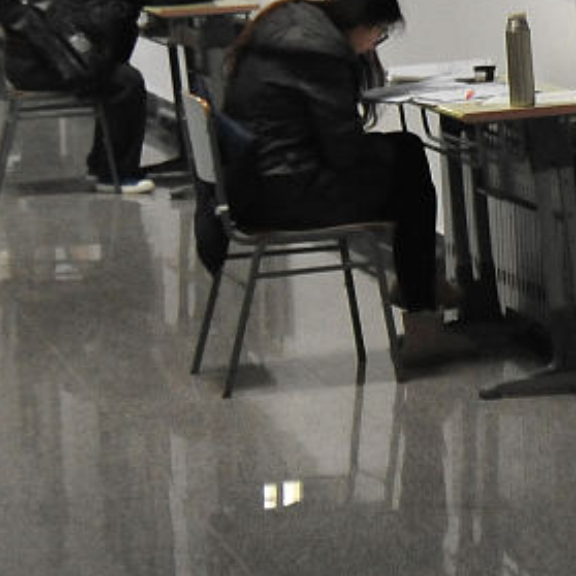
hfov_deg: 9.0
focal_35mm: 190
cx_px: 799
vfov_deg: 9.2
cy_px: 85
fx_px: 3577
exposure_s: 1/80
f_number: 4.5
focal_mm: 52
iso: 4000
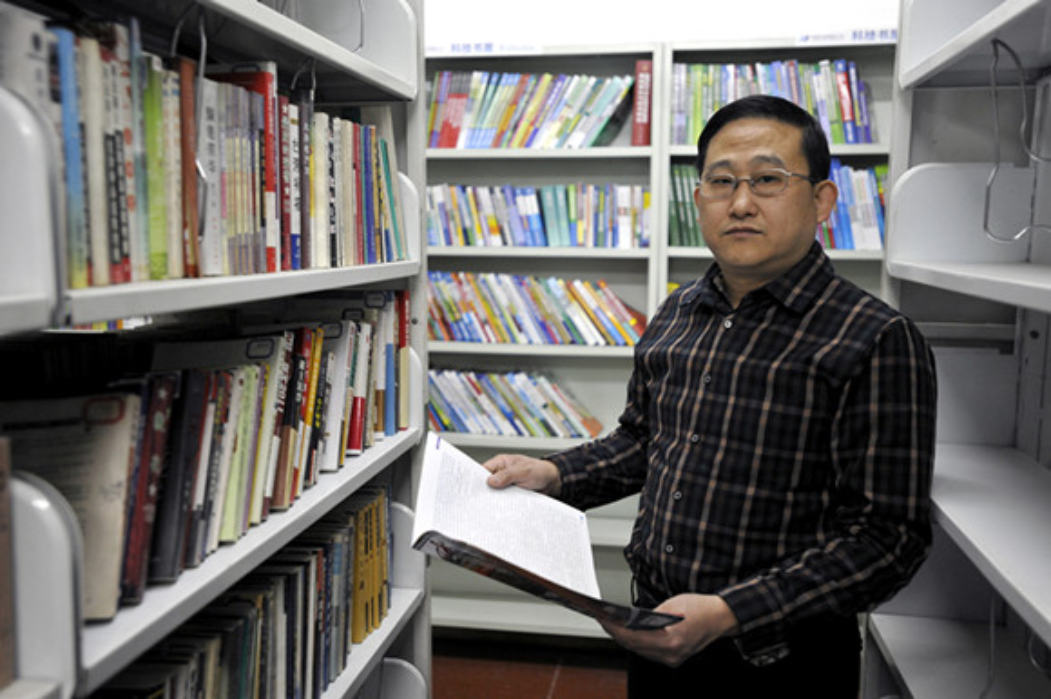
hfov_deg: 54.5
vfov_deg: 37.8
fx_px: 1021
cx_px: 526
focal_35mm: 35
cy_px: 350
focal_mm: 35
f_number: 2.8
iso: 1600
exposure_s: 1/60
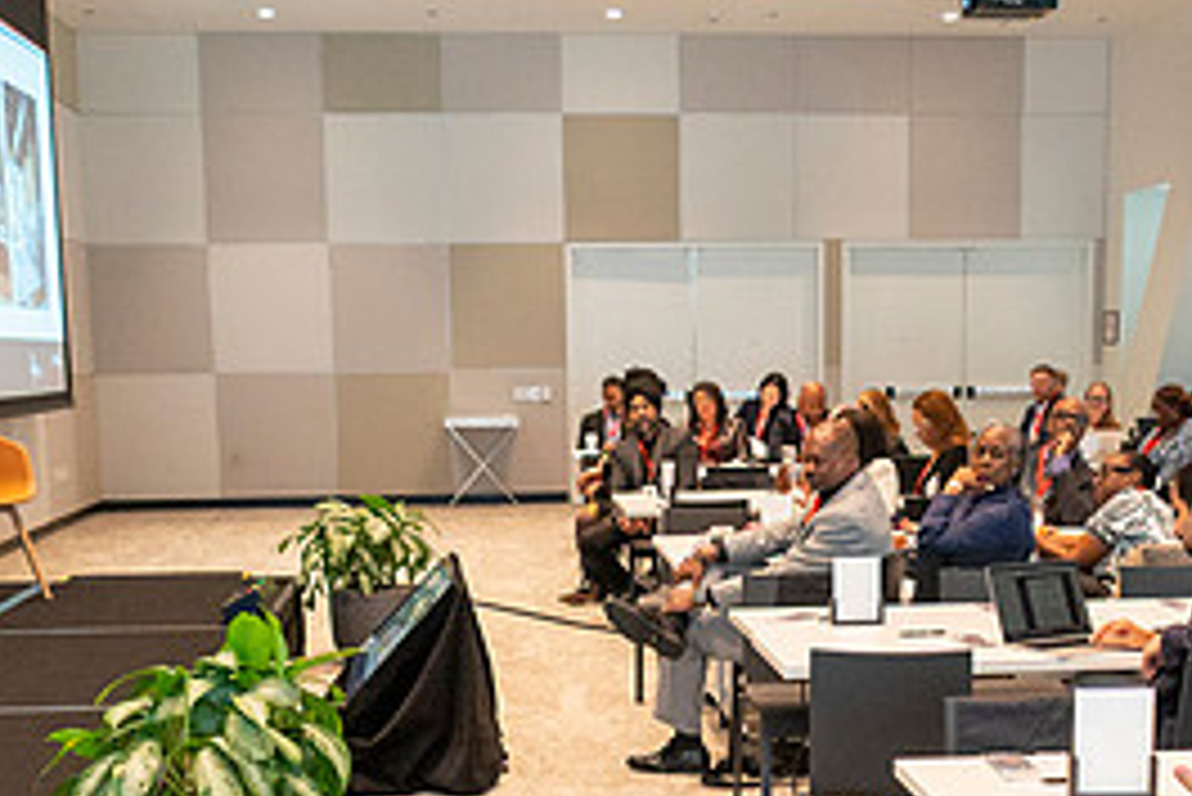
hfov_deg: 33.9
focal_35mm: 59
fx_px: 1955
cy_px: 749
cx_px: 679
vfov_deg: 22.3
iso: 1600
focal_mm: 18
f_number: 3.5
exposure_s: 1/125
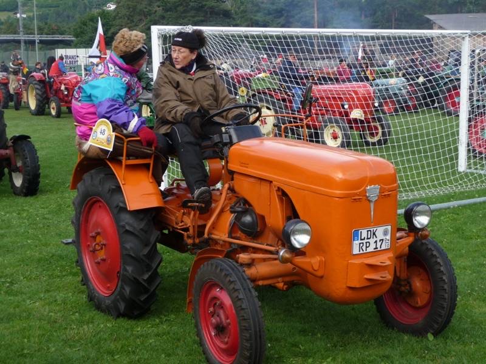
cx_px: 243
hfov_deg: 33.2
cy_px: 182
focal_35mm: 58
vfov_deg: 25.2
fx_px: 814
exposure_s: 1/200
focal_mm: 9.8
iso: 100
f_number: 4.4
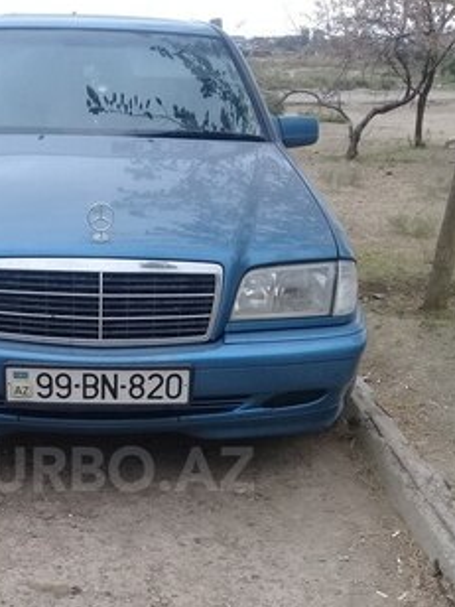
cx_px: 102
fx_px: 876
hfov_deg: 28.6
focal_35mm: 50
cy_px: 469
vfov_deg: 37.1
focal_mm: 3.3
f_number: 2.2
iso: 50
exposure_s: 1/456
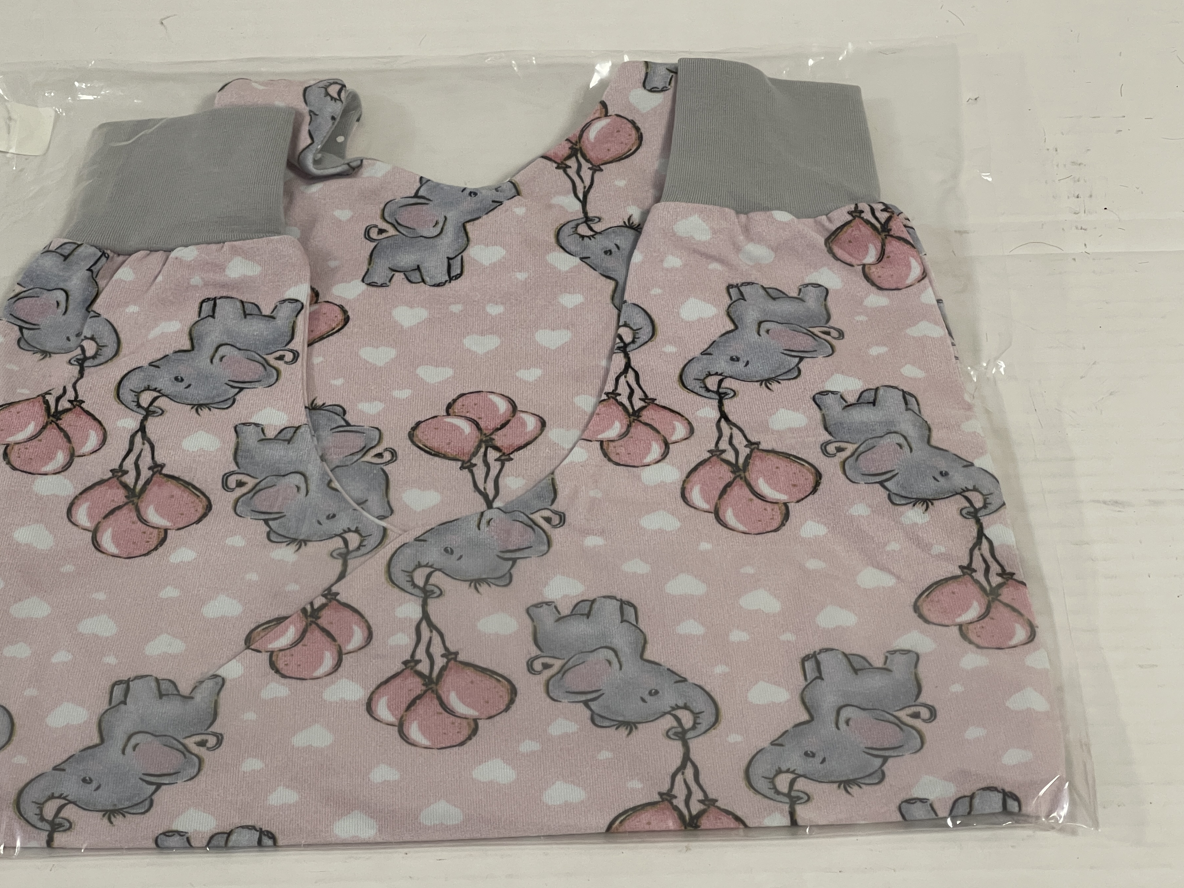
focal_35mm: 72
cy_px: 468
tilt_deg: -46.0
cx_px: 522
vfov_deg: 20.4
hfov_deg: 27.0
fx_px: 2463
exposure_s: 1/50
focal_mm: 7.5
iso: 125
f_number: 2.2
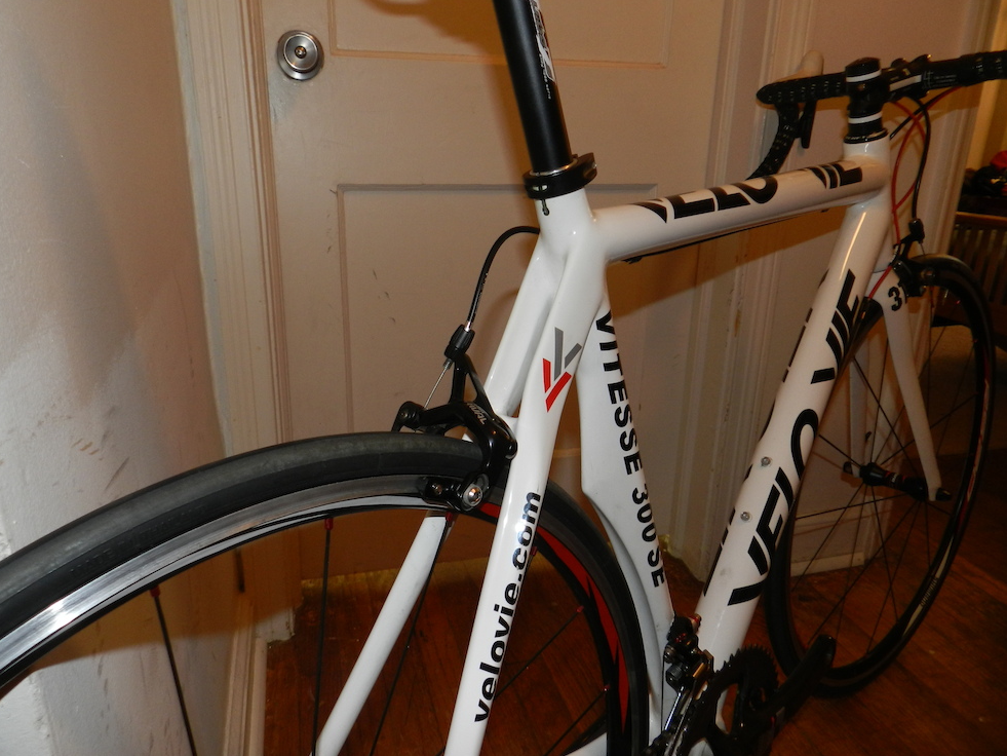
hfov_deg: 71.6
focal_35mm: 24
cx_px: 486
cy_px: 366
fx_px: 698
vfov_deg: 56.8
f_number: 3.4
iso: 200
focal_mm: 4
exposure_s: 1/30
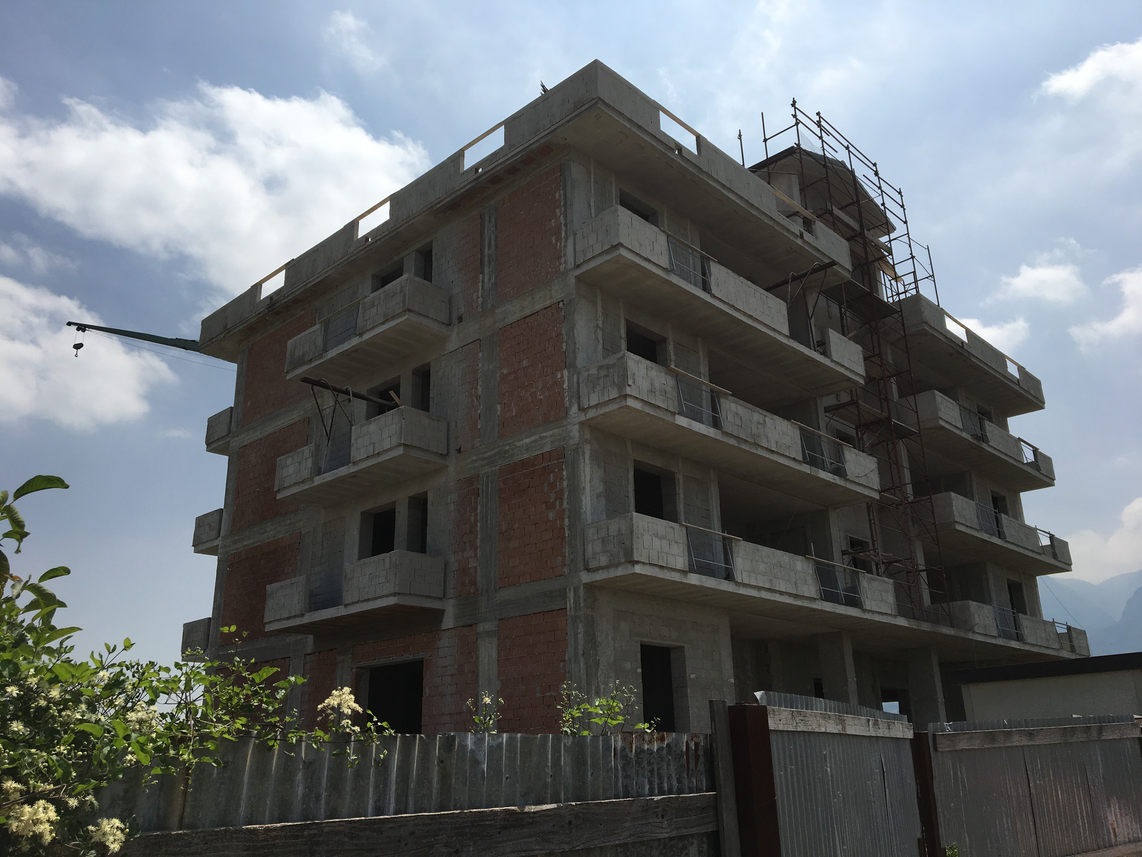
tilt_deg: +18.8
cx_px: 571
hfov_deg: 61.7
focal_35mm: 29
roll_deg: +1.7
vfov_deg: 48.2
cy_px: 428
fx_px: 957
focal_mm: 4.15
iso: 25
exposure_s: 1/3344
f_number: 2.2
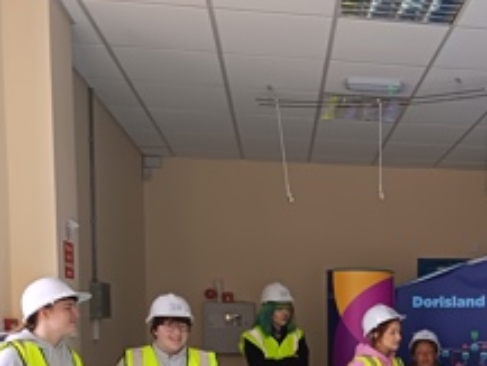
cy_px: 376
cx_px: 414
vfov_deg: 26.4
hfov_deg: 35.2
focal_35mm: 52
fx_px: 732
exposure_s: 1/100
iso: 447
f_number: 1.75
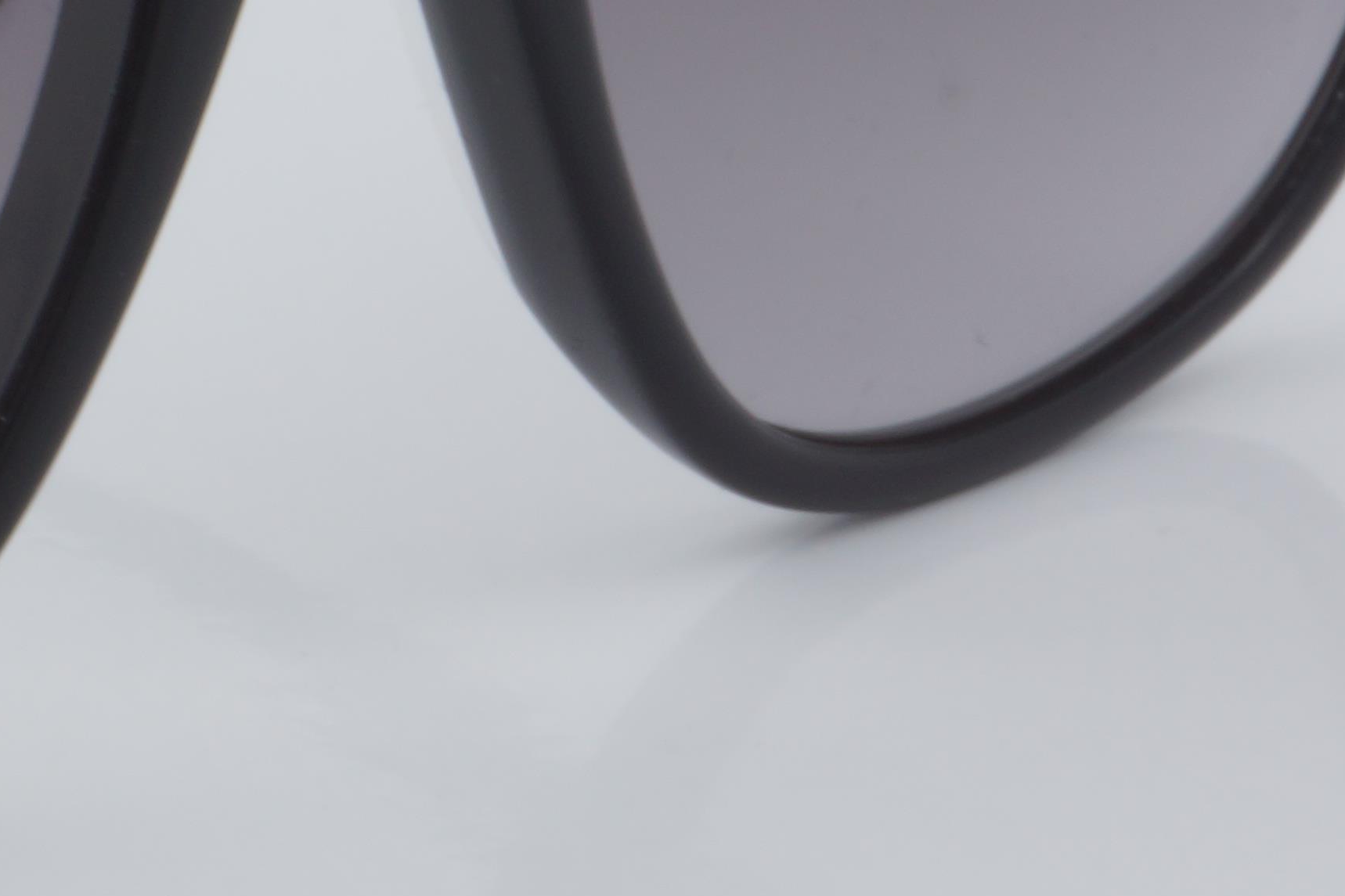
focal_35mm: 262
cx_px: -712
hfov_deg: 7.7
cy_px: -75
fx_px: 9787
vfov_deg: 5.2
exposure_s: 1/4
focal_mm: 50
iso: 100
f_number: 32
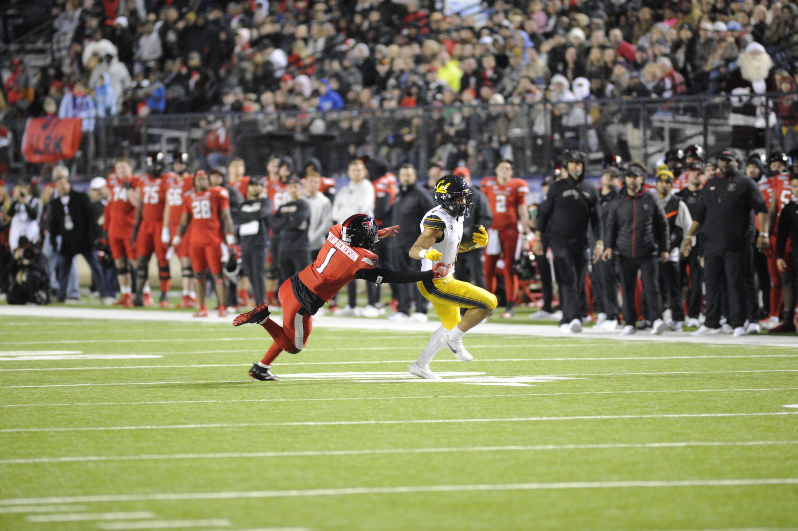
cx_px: 399
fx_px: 6646
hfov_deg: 6.9
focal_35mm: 300
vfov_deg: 4.6
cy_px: 266
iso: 5000
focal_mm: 300
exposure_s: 1/400
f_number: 3.5
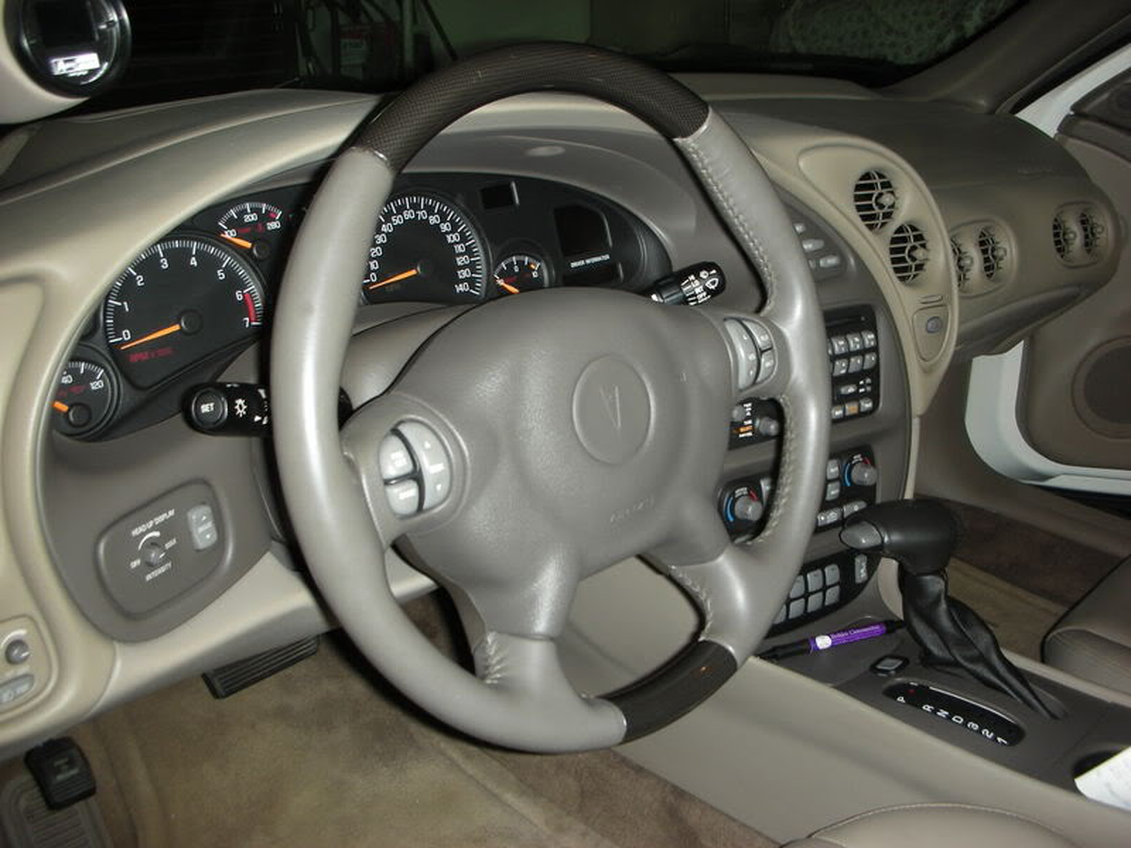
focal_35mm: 35
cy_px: 424
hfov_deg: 52.6
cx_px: 566
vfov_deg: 40.7
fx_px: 1144
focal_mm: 5.8
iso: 64
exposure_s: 1/60.1
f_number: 3
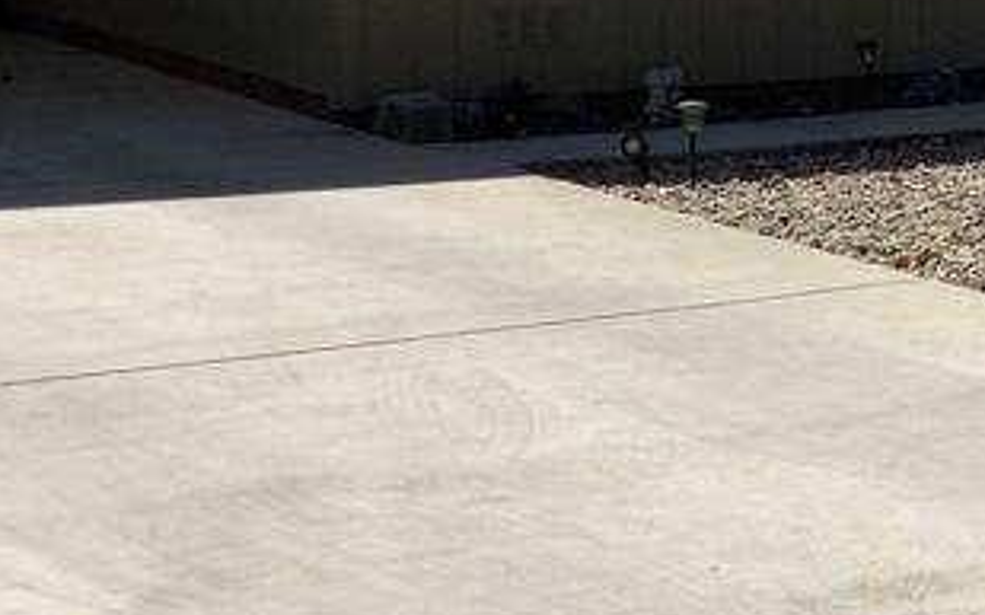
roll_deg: -0.1
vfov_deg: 12.8
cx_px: 985
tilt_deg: -8.8
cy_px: 204
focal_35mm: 102
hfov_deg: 19.8
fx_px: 2738
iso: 20
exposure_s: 1/3322
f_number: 1.8
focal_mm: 3
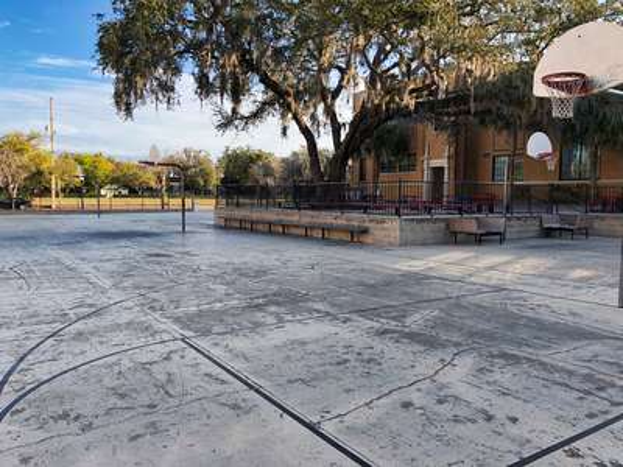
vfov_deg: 49.7
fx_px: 504
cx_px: 312
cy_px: 234
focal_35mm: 28
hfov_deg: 63.4
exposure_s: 1/484
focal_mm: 4
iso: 20
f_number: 1.8
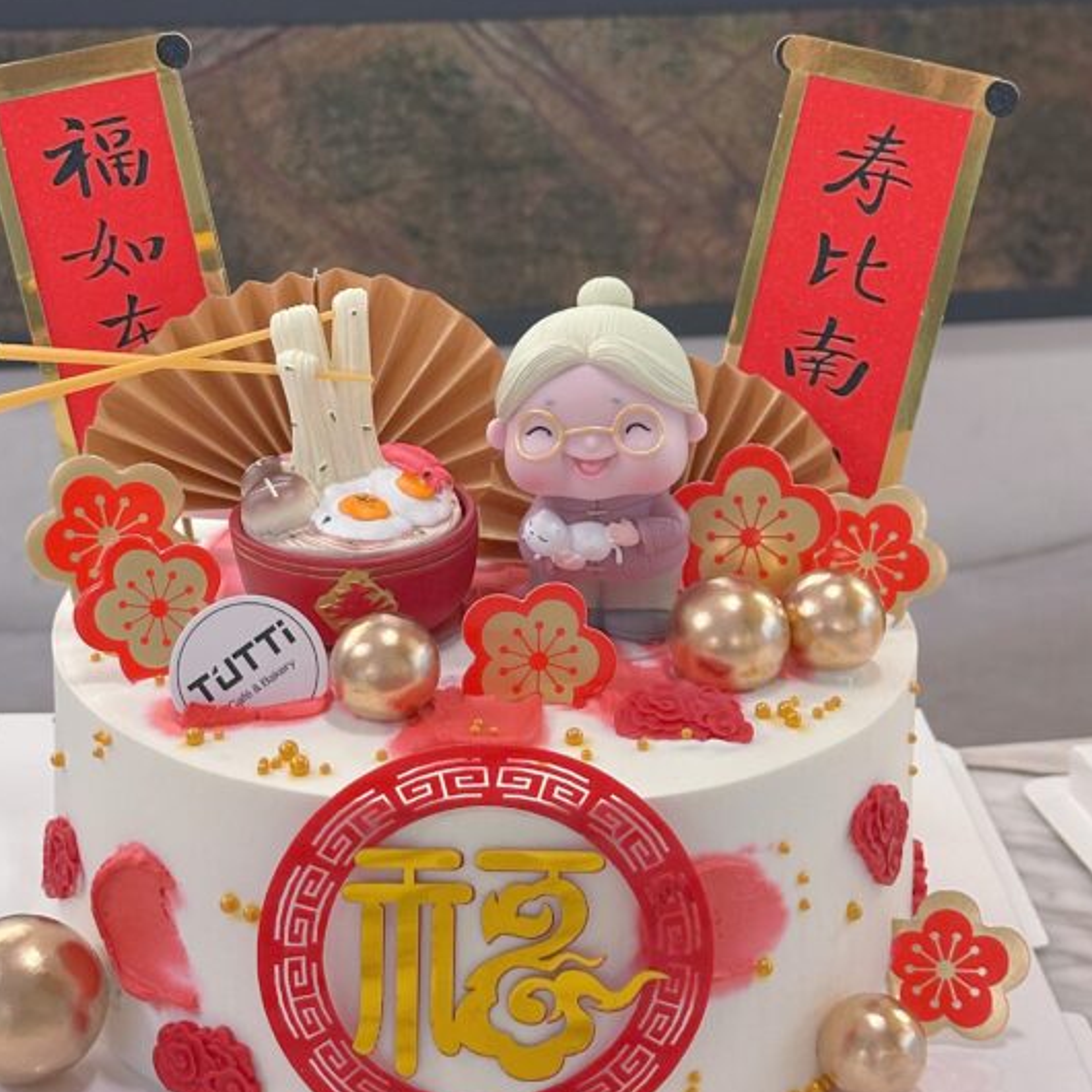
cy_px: 480
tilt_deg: -18.5
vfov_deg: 21.1
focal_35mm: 82
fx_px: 2927
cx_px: 451
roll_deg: -1.8
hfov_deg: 21.1
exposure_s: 1/33
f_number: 1.78
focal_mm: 6.86
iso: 160
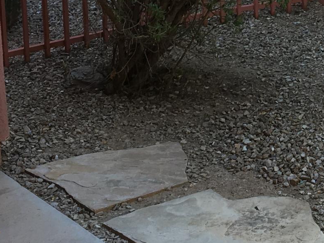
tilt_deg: -10.4
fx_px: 1039
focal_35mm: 111
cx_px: 387
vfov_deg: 12.9
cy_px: -62
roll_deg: +0.6
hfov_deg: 17.0
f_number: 2.2
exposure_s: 1/120
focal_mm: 4.15
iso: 32
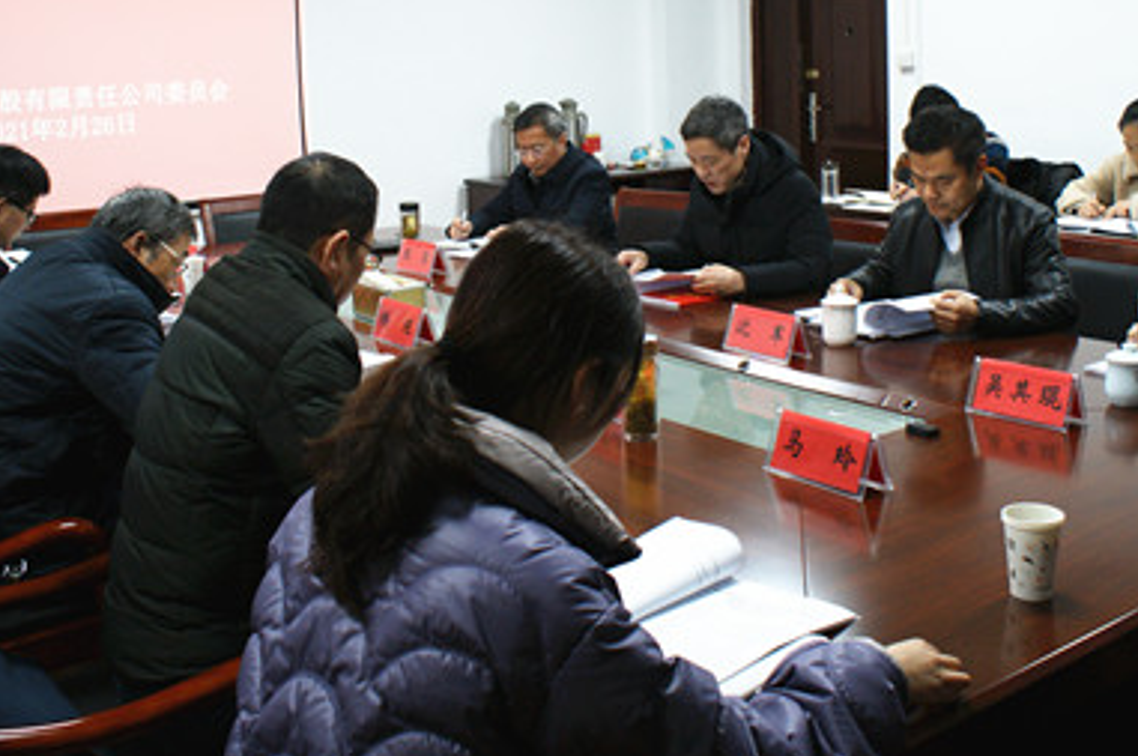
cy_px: 248
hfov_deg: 49.6
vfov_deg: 33.8
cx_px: 579
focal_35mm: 39
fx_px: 1231
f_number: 3.5
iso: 400
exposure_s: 1/30
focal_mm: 18
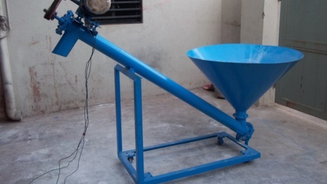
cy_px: 75
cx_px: 160
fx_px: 312
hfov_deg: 55.3
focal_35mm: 36
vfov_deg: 32.7
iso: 80
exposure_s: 1/200
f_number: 2.9
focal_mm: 5.7
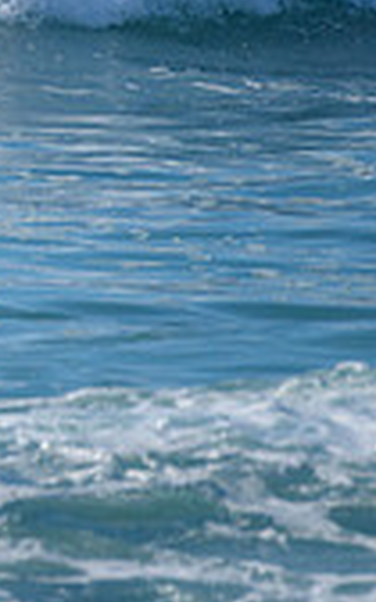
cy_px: -172
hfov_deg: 0.6
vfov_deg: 1.0
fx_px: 35398
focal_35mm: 2159
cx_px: -793
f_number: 5.6
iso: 180
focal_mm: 500
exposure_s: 1/2000
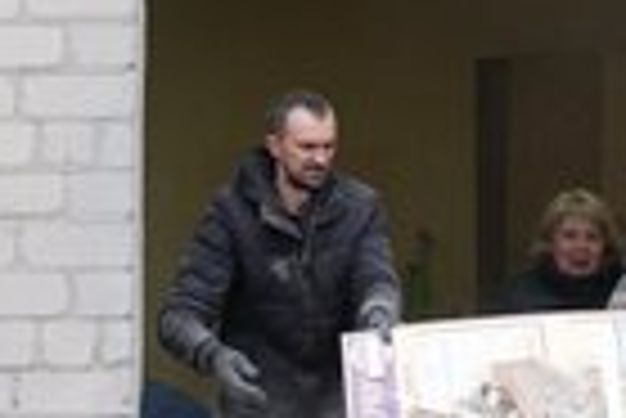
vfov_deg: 6.8
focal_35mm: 202
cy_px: 47
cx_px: 554
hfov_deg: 10.1
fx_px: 3516
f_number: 4
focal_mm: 70
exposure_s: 1/160
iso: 320
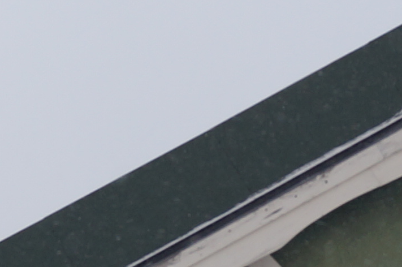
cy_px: 669
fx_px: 3468
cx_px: 459
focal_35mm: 311
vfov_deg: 4.3
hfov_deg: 6.6
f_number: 7.1
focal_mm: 30
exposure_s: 1/160
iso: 100
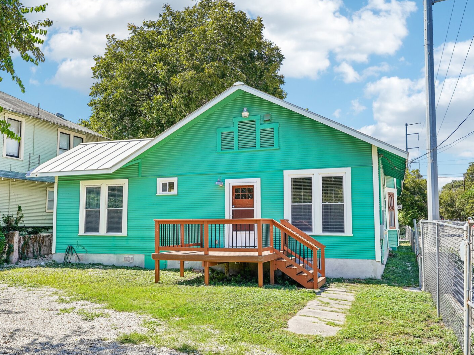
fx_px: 452
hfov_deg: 55.3
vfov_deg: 42.9
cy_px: 179
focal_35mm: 33
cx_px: 224
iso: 100
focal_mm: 30
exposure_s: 1/160
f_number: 8
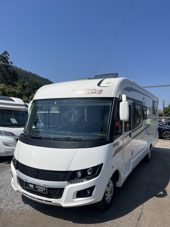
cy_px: 114
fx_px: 170
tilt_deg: +0.3
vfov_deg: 67.3
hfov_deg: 53.1
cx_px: 85
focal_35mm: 26
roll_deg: +0.3
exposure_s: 1/6173
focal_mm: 5.1
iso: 50
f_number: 1.6
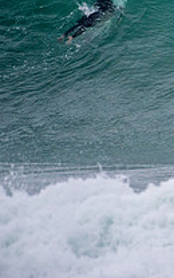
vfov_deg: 1.5
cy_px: 26
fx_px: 10789
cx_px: 348
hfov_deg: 0.9
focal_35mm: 1422
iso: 720
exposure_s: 1/1250
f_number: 5.6
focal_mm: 500
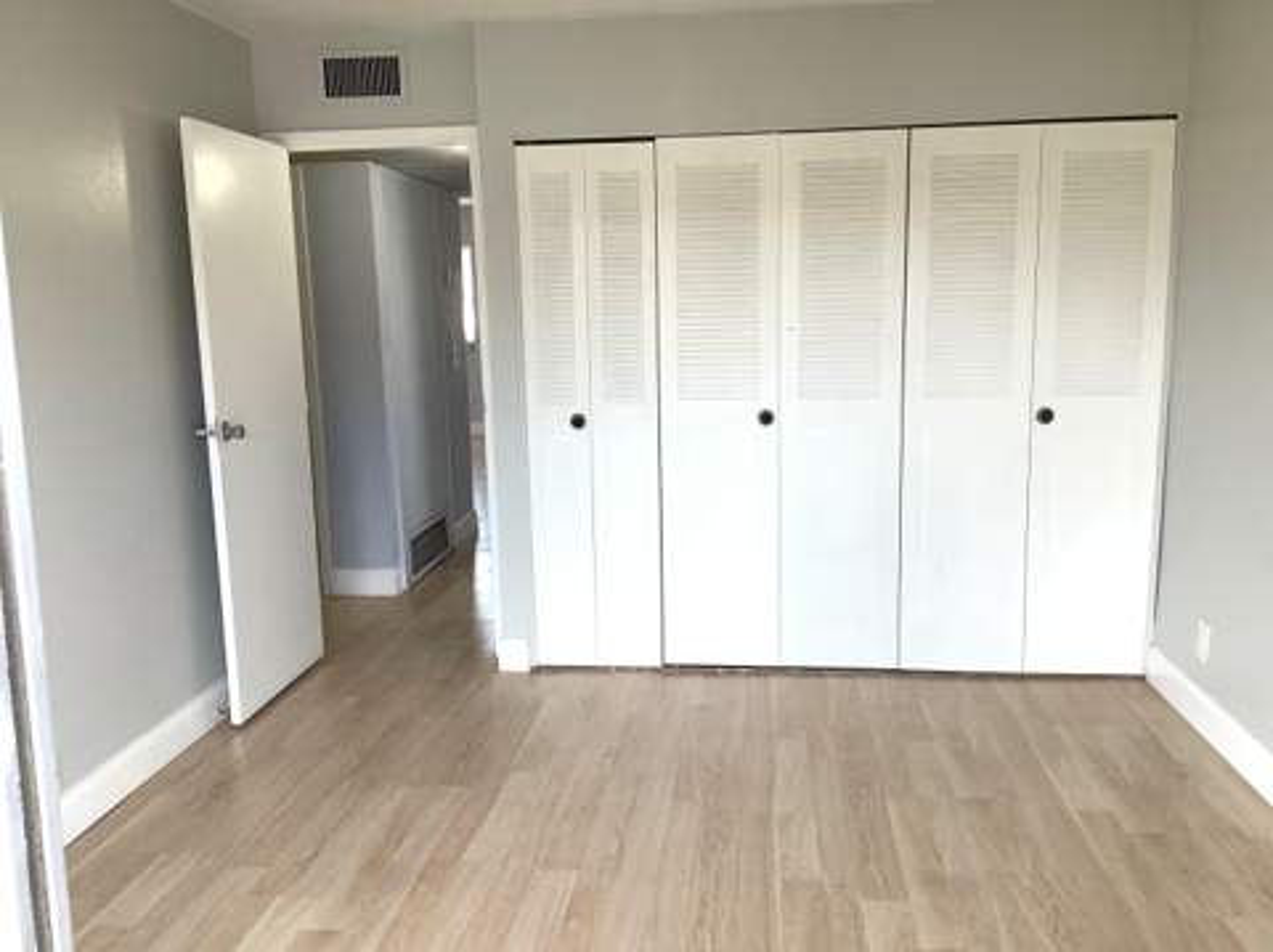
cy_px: 476
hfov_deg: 58.4
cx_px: 636
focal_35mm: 31
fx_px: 1139
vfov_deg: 45.4
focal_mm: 3.3
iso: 80
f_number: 2.4
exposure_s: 1/60
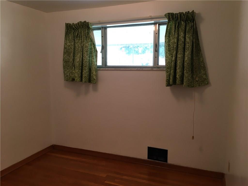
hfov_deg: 61.7
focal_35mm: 29
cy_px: 93
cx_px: 124
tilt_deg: -5.5
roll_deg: -0.4
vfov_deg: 48.2
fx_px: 208
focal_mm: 4.15
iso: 64
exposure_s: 1/30
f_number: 2.2
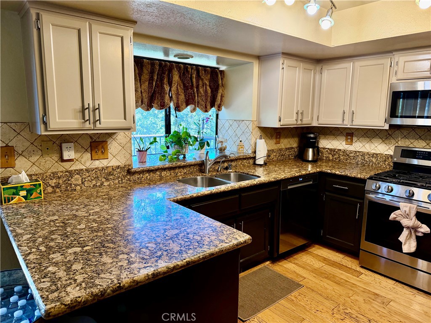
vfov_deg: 56.8
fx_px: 299
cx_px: 216
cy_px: 162
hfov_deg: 71.6
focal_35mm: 24
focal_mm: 6.76
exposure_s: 1/120
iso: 250
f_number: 1.78
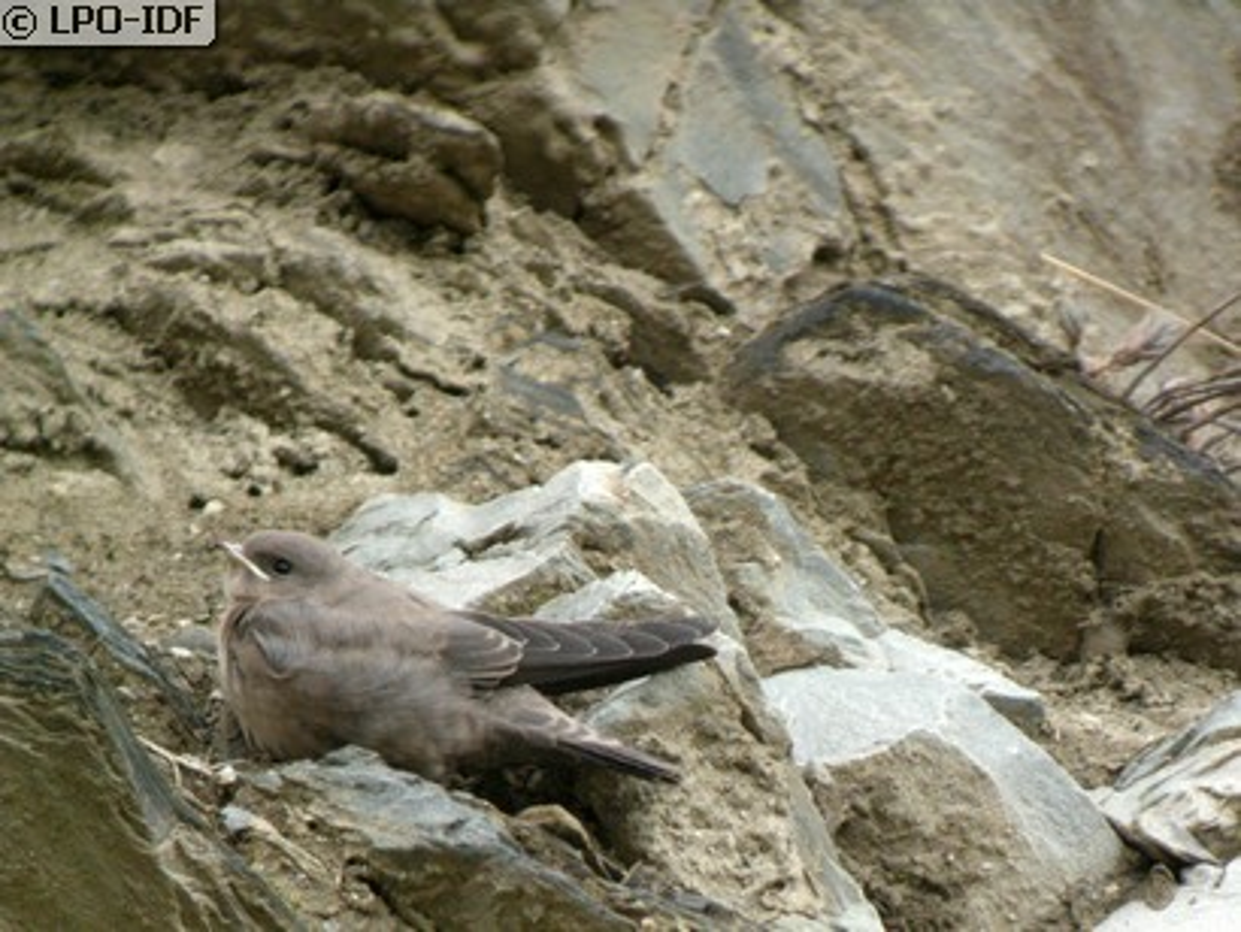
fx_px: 4520
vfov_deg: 11.8
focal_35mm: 126
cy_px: 466
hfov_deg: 15.6
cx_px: 620
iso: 459
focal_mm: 26.3
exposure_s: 1/125
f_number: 5.3
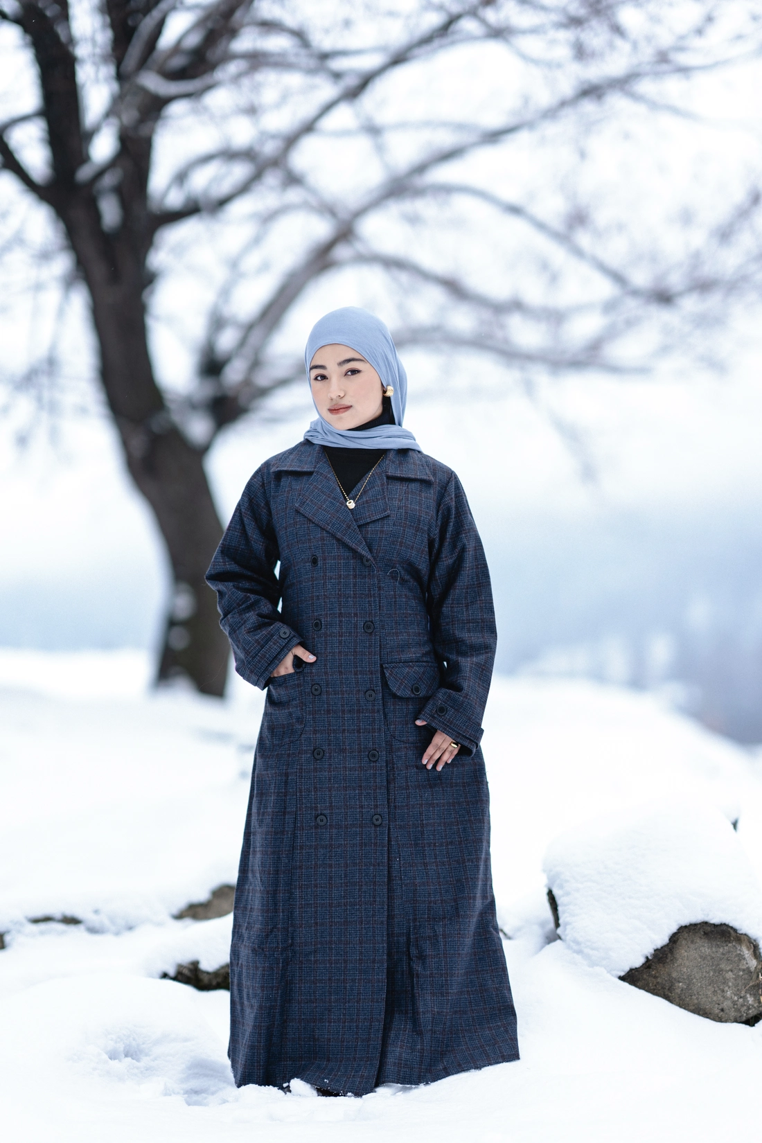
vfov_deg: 23.9
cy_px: 572
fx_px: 2699
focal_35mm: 85
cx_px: 381
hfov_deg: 16.1
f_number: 1.4
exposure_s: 1/1000
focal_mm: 85
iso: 50
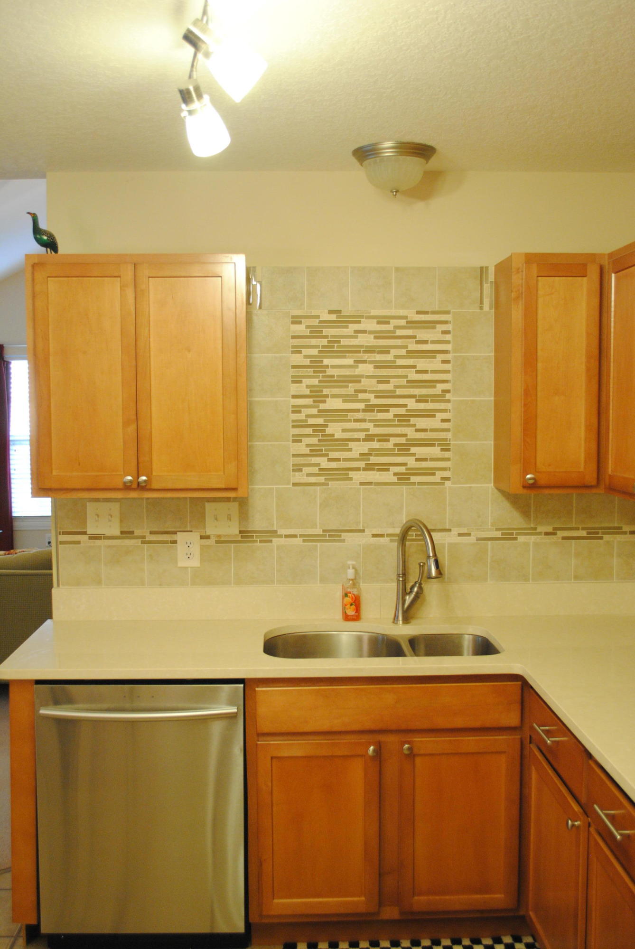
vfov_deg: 53.1
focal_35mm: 36
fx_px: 950
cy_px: 474
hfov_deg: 37.0
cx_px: 318
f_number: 4
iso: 800
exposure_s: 1/30
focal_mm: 24
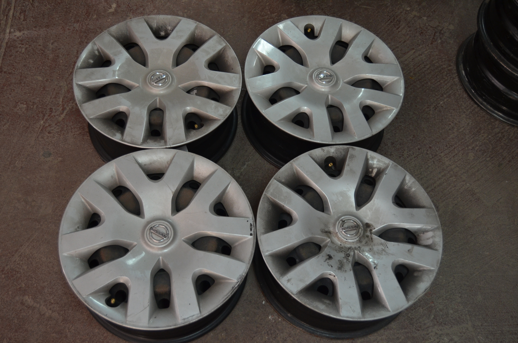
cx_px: 259
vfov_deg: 34.1
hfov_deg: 49.6
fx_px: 560
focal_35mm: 39
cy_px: 172
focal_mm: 26
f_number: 4
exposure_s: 1/60
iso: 900
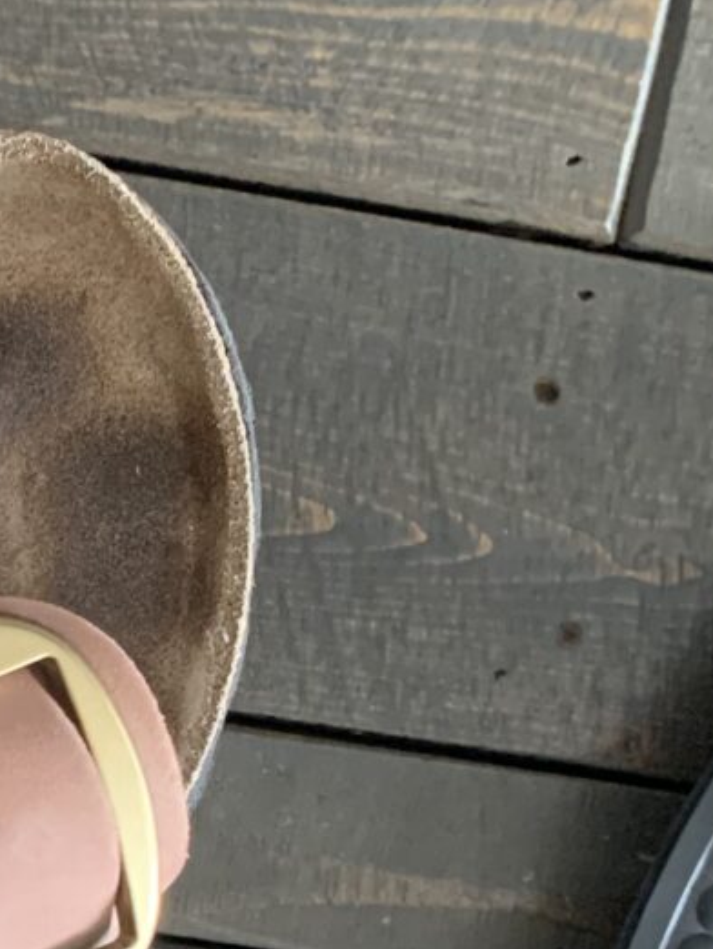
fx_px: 2799
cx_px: -628
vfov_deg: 18.4
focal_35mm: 102
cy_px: 1098
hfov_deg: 13.0
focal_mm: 4.25
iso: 400
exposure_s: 1/40
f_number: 1.8
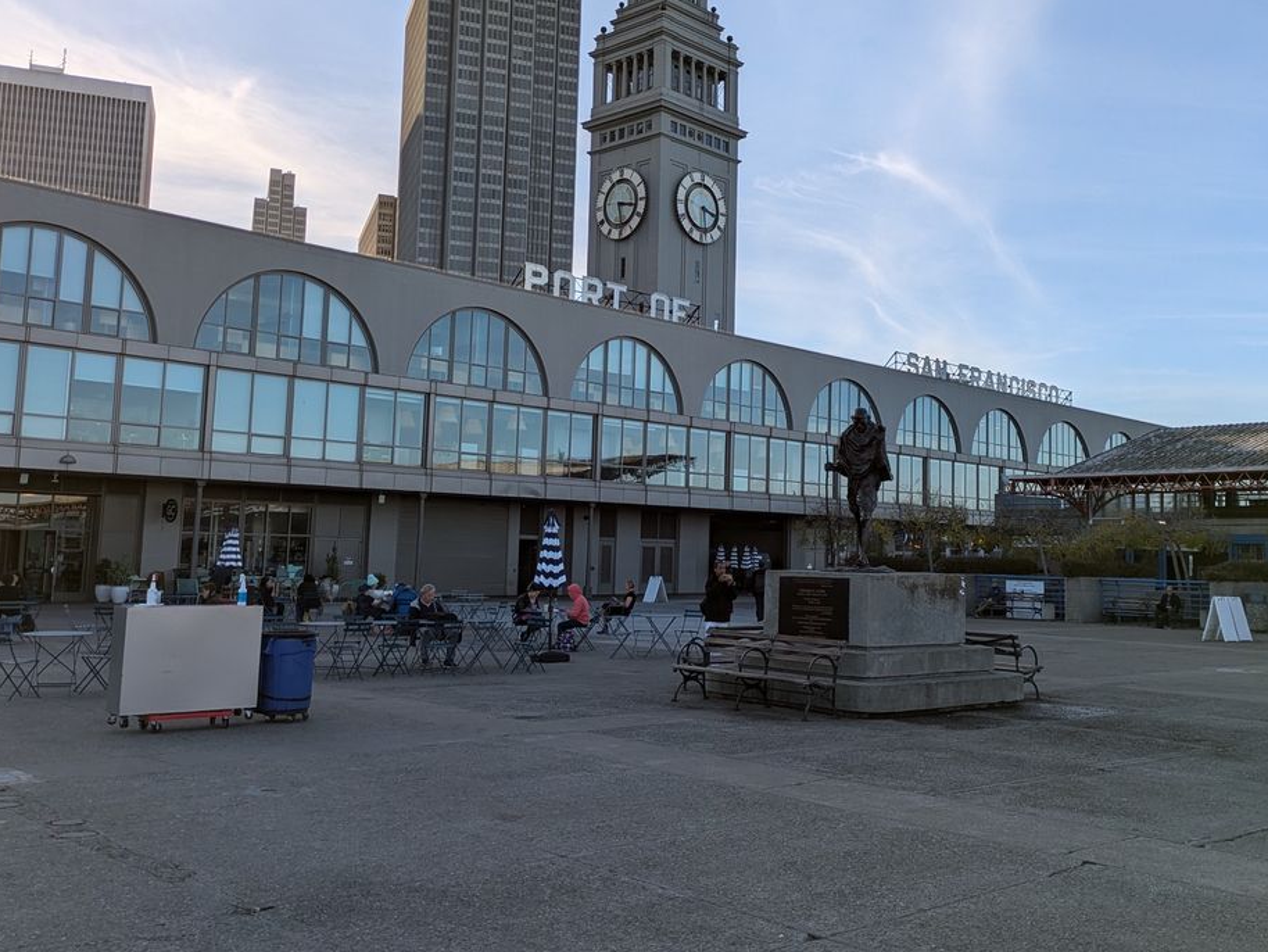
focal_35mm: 35
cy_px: 398
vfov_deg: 40.6
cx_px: 792
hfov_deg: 52.1
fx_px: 1282
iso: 47
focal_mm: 5.43
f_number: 1.89
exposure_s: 1/2155
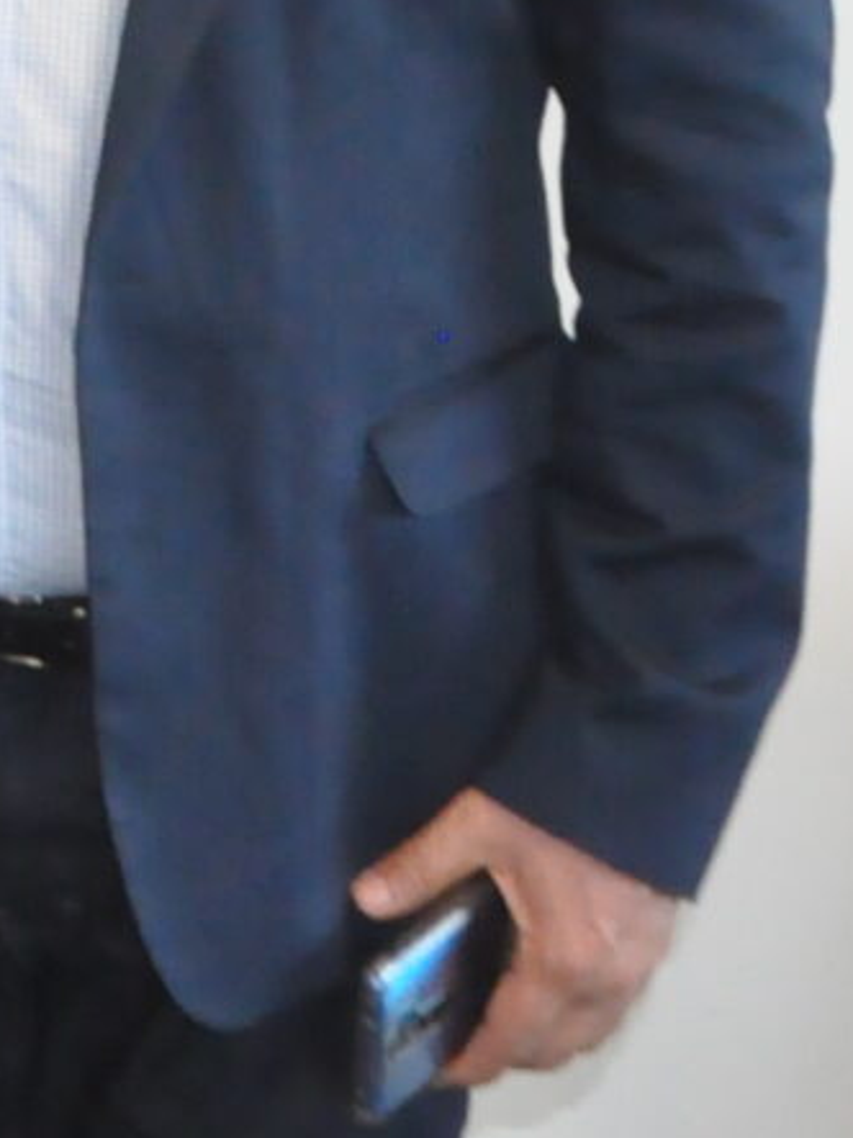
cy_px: -740
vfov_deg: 10.3
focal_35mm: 183
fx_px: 6015
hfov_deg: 7.3
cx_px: -1585
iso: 2500
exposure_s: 1/200
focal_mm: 22
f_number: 6.3
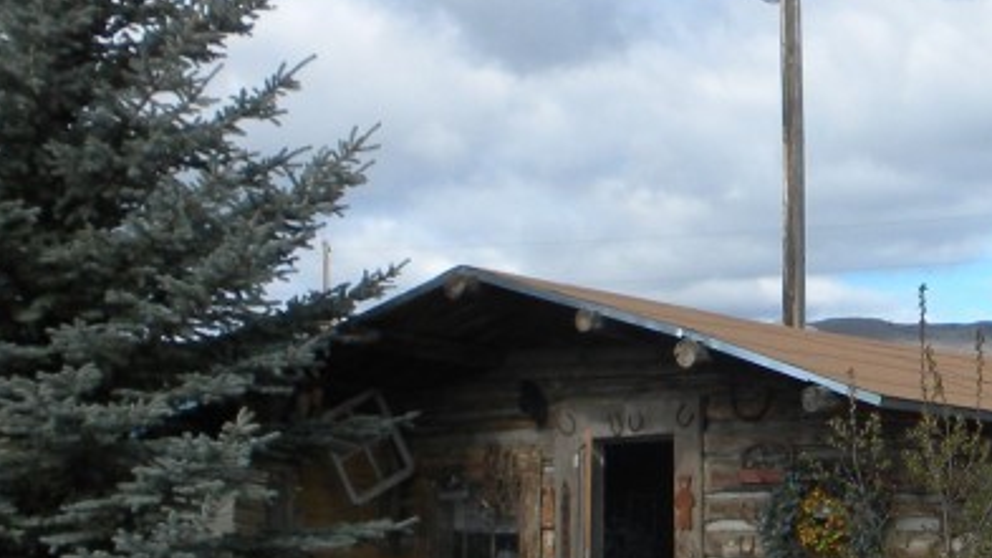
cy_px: 629
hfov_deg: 19.6
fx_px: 2762
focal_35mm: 105
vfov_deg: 11.4
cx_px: 1060
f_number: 10
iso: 64
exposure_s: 1/90.7
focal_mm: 6.6
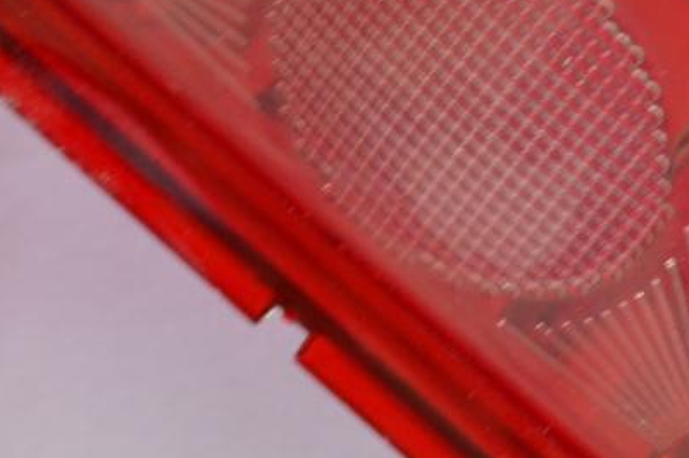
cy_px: 352
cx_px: 52
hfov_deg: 11.8
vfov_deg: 7.9
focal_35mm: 173
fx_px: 3308
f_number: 5
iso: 500
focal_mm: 36
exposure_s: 1/15
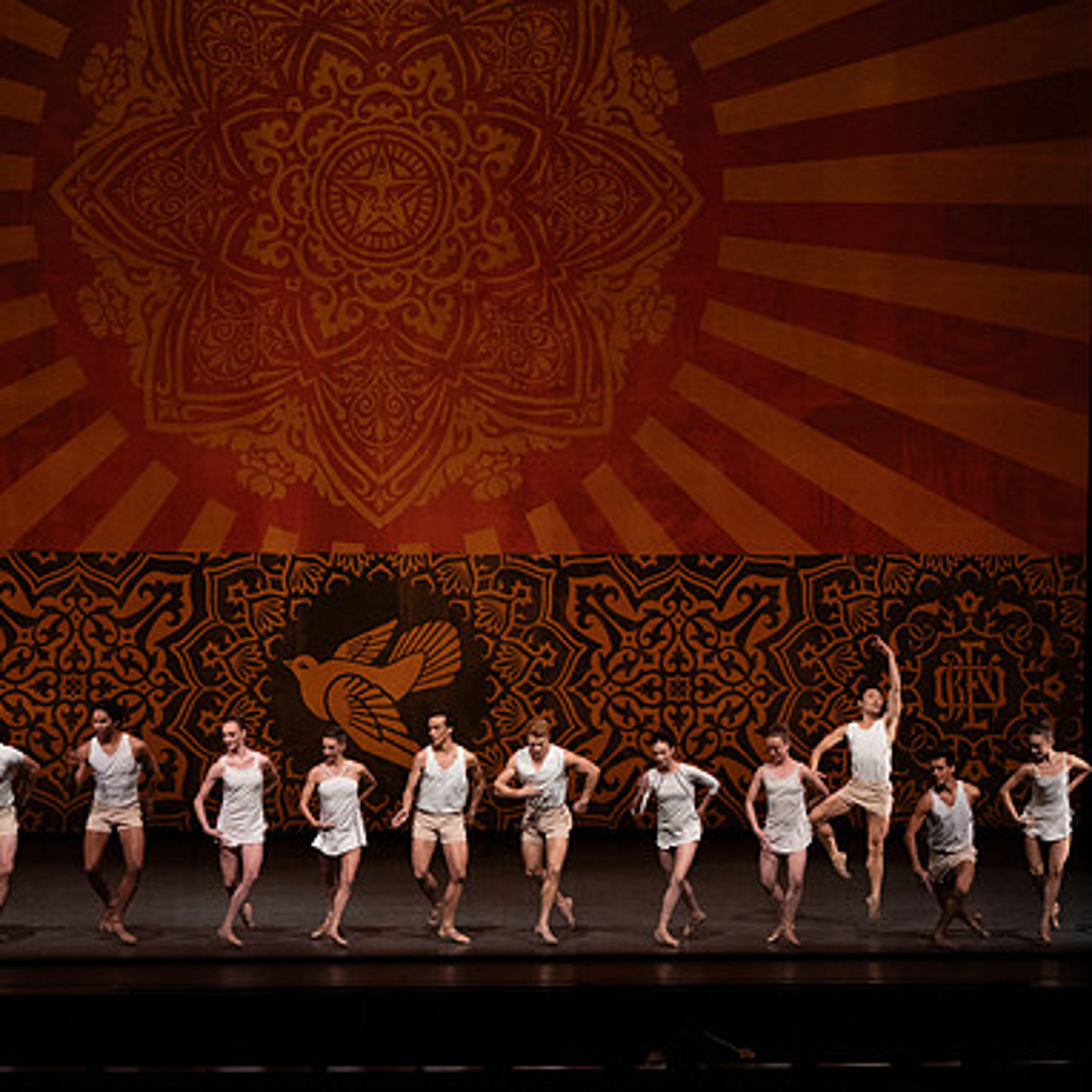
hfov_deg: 13.5
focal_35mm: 129
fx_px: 4604
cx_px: 509
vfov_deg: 13.5
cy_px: 545
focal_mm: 100
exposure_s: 1/400
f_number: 8
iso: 6400
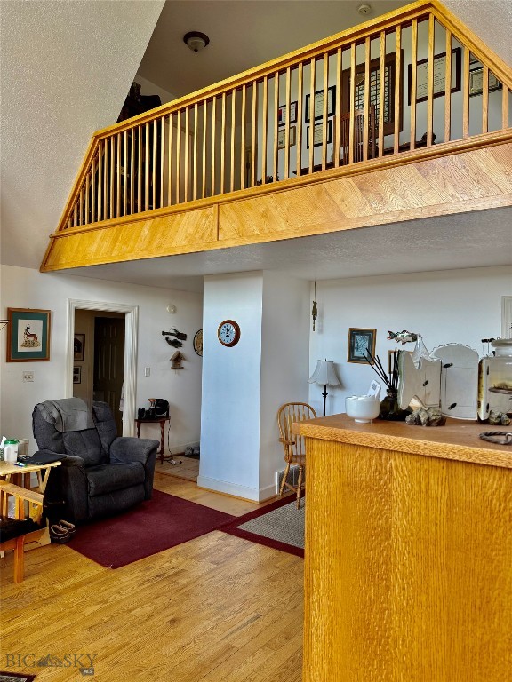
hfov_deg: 56.8
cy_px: 341
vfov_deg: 71.6
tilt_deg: +1.8
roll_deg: -1.5
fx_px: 473
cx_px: 256
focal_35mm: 24
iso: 125
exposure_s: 1/120
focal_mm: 6.76
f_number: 1.78
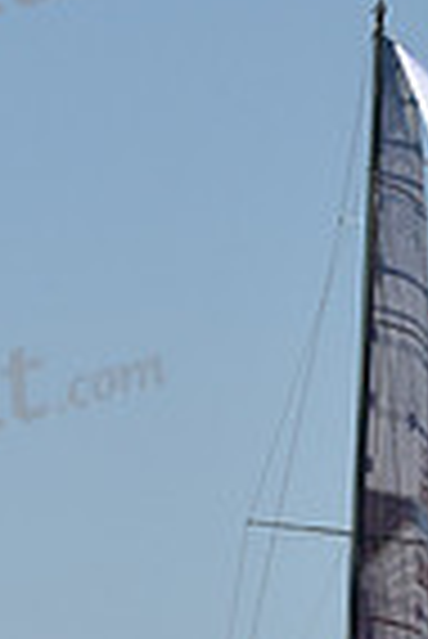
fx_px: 7614
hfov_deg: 3.2
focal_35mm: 428
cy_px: 608
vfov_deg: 4.8
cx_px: 399
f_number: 9
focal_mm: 105
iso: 250
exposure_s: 1/1250
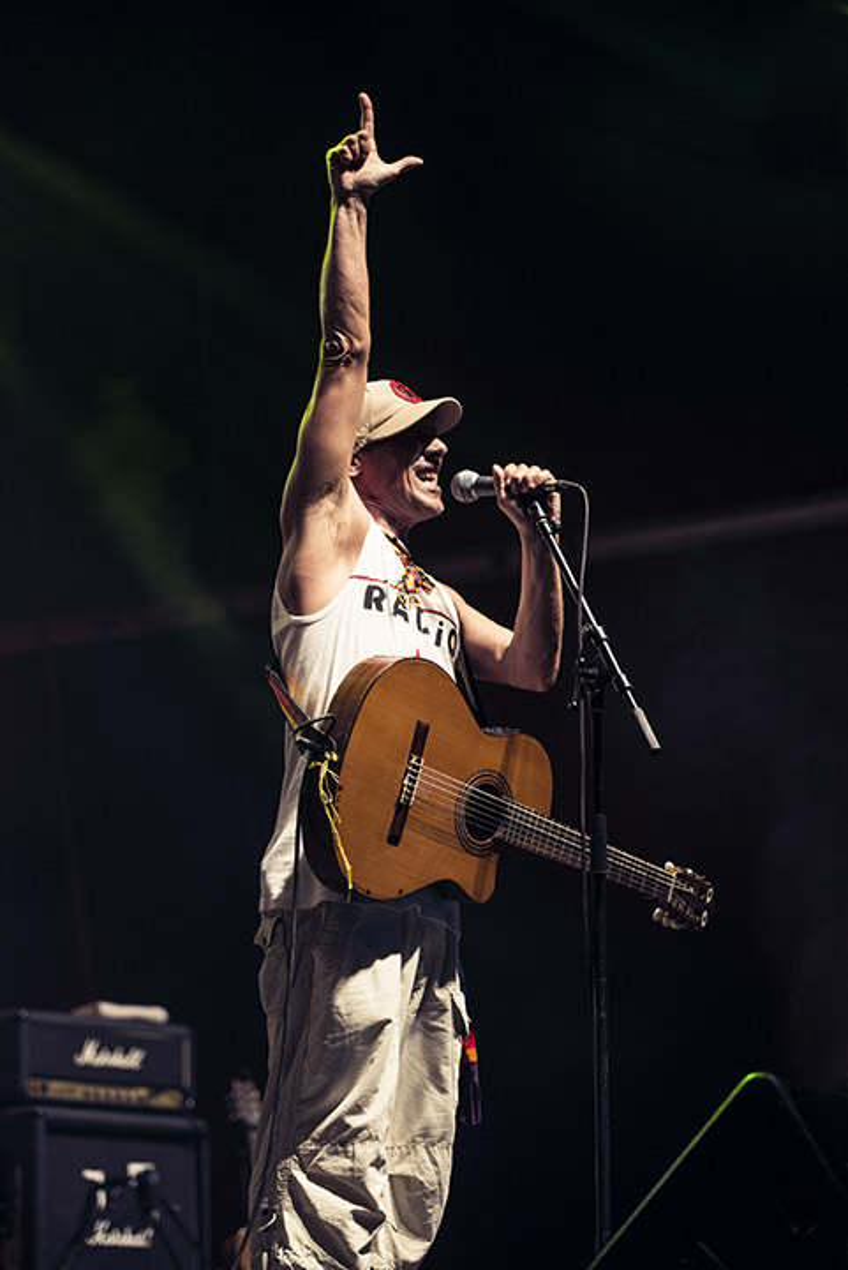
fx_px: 3034
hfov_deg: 15.9
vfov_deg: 23.6
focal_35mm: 86
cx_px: 424
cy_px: 635
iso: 640
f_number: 2.8
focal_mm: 86
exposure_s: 1/200
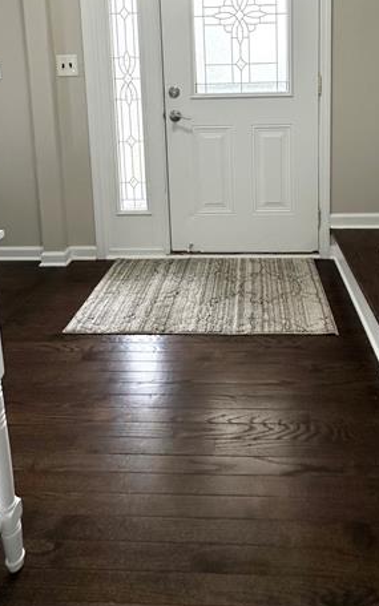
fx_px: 413
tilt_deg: -4.9
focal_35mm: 25
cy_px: 136
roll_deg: +1.5
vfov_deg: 66.9
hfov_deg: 48.8
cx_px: 237
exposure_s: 1/120
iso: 100
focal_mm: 2.22
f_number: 2.2
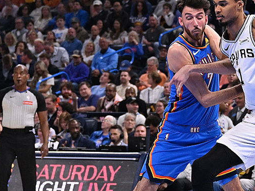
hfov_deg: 12.3
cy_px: 131
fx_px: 1171
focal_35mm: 159
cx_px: 234
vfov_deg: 9.3
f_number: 3.2
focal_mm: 55
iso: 2500
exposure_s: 1/1250
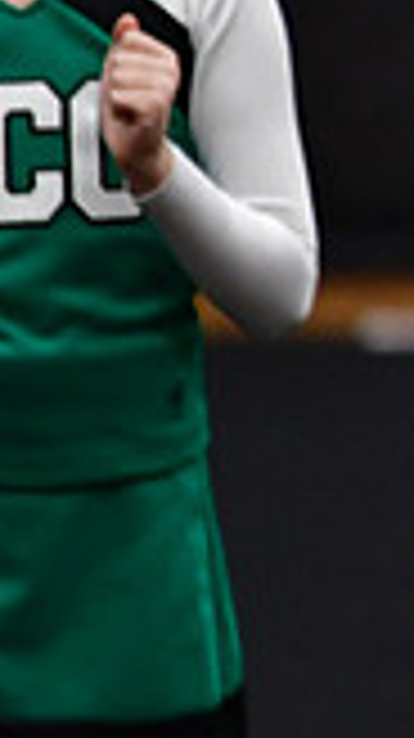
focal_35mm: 1109
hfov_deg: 1.1
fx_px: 21688
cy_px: 25
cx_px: 1246
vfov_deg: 1.9
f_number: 2.8
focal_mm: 200
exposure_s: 1/800
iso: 4000
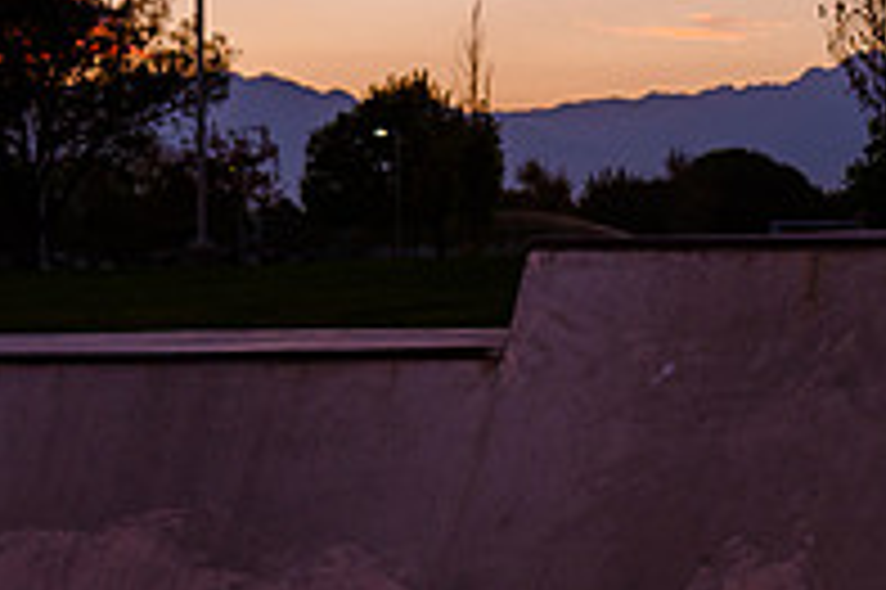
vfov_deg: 12.2
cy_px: 165
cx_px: 1104
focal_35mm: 112
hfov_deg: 17.3
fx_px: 2754
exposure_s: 1/250
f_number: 4
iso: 500
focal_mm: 31
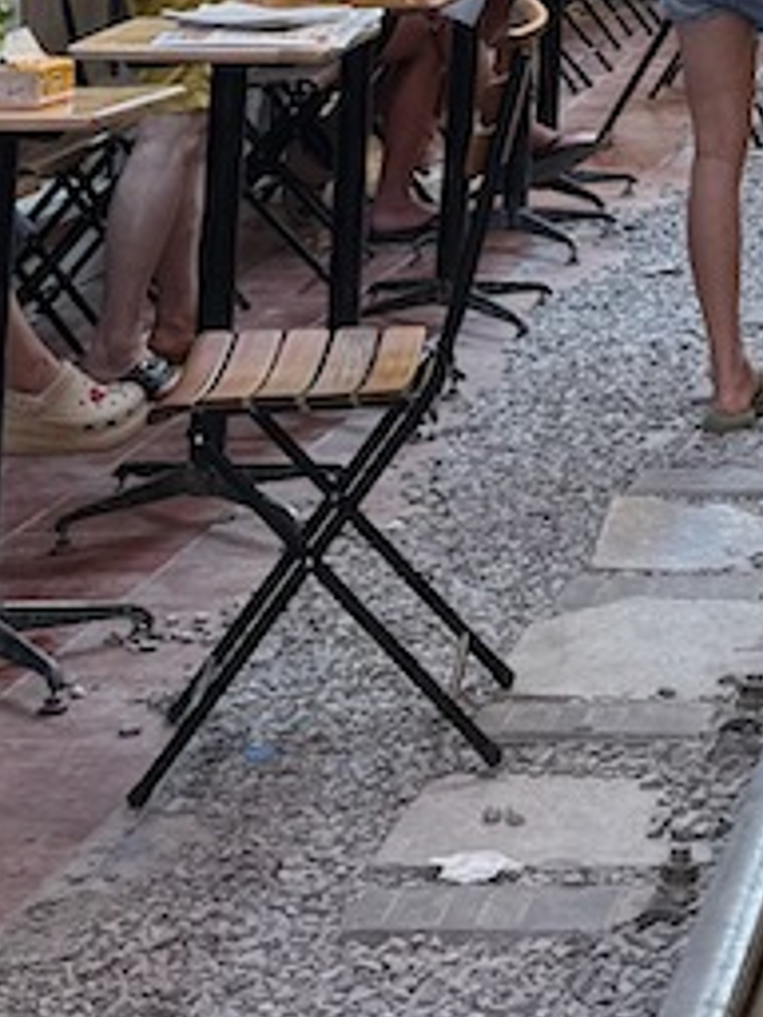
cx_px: 1264
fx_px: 3527
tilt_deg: +7.8
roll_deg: -0.3
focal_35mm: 120
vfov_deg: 14.3
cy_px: -882
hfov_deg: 11.6
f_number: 1.78
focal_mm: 6.76
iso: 64
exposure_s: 1/100
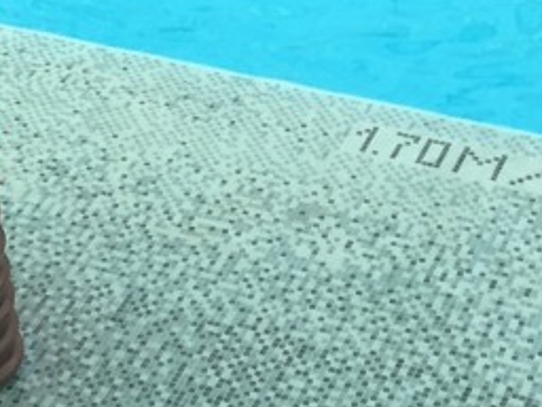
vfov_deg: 10.0
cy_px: -424
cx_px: 237
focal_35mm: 136
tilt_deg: -19.8
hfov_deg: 14.5
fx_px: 2129
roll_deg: +2.4
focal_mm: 4.15
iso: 40
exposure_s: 1/50
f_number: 2.2
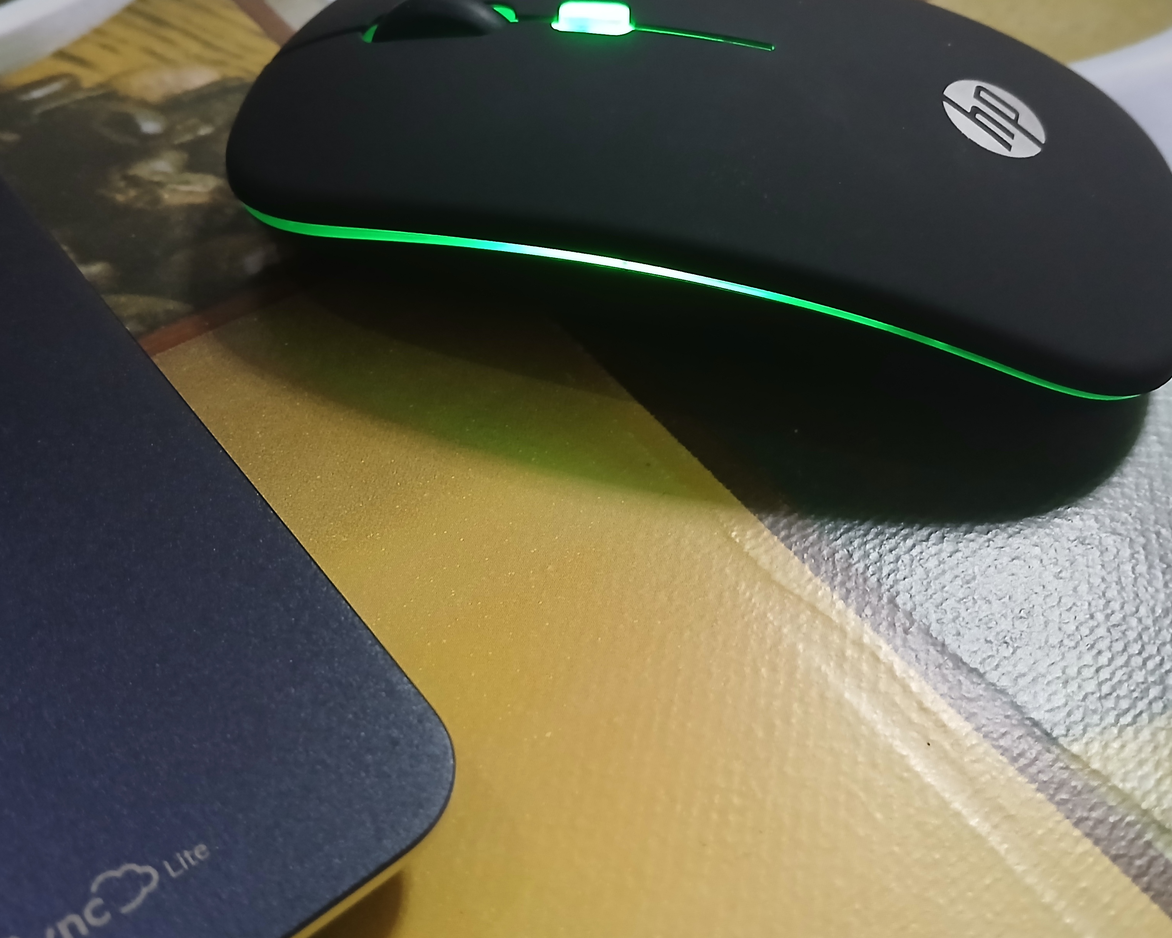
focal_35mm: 34
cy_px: 397
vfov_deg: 43.2
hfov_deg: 52.8
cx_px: 622
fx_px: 1179
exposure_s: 1/25
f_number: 1.8
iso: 500
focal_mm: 3.98
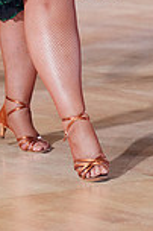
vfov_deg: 5.2
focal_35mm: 390
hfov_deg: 3.5
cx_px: -92
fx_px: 2492
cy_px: -150
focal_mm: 102
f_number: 2.8
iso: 2000
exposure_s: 1/400
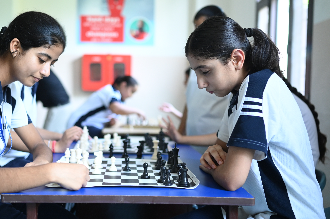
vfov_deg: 28.6
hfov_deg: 41.7
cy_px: 105
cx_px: 131
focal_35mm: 47
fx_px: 431
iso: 640
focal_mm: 35
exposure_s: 1/100
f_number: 1.8
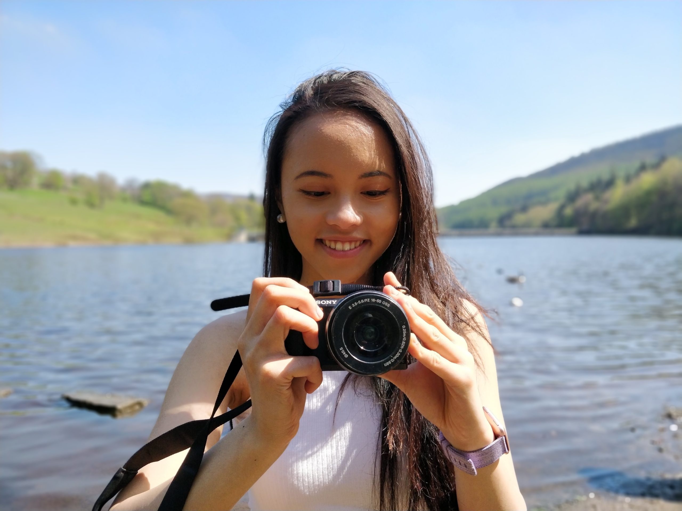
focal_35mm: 24
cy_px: 256
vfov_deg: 56.8
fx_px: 473
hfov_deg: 71.6
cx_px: 341
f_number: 1.7
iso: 320
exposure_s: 1/1212
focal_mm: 4.1
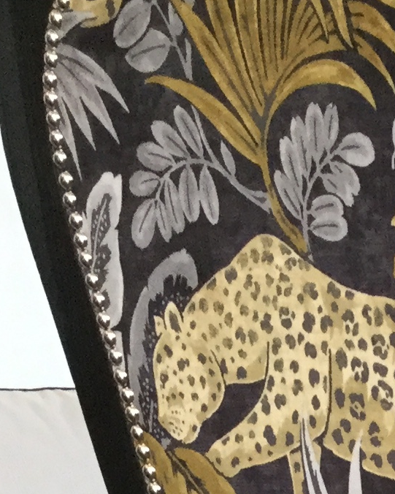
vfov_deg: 12.4
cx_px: 770
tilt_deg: -9.4
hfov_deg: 9.9
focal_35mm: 146
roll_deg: -0.2
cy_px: 806
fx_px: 2133
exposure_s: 1/33
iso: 100
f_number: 2.4
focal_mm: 3.3
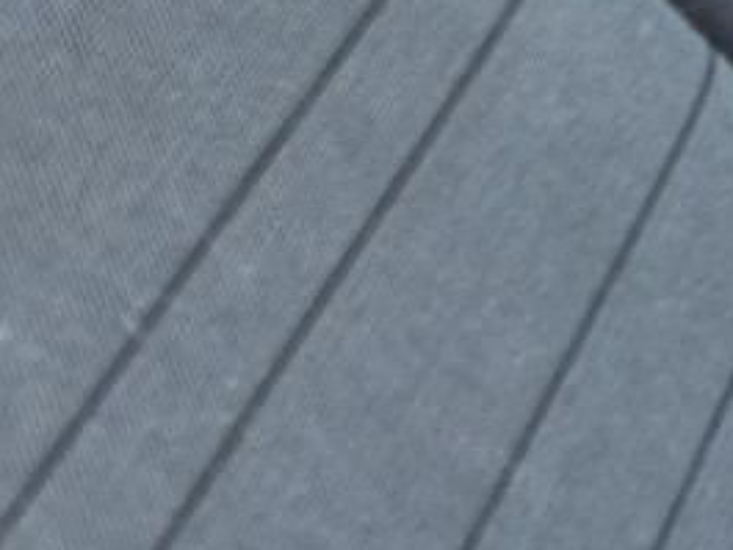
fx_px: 2945
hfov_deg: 10.7
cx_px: 2075
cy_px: -920
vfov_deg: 9.2
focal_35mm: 139
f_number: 1.8
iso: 160
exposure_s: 1/100
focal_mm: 5.4
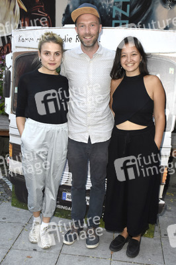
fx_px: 297
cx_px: 88
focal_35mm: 40
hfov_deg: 33.0
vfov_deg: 48.0
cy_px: 132
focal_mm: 27
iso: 800
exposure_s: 1/160
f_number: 6.3
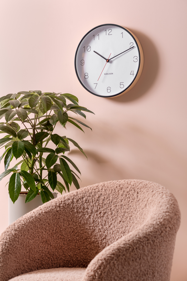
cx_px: 94
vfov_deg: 22.1
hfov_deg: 14.9
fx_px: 716
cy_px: 140
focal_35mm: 92
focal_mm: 92
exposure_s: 1/100
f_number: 7.1
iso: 64
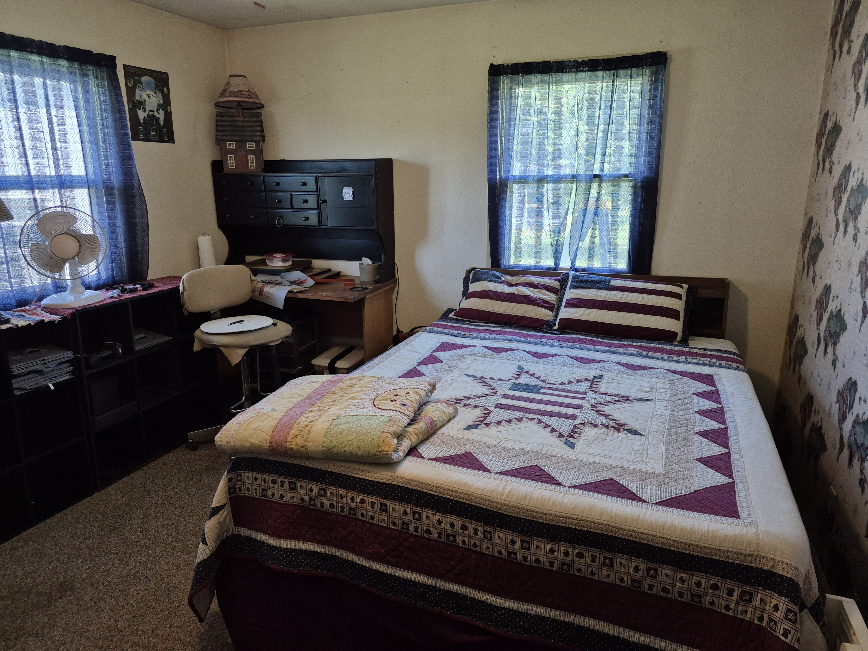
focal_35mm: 23
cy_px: 326
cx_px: 434
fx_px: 577
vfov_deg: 58.9
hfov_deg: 73.9
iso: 500
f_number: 1.8
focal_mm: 5.4
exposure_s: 1/120
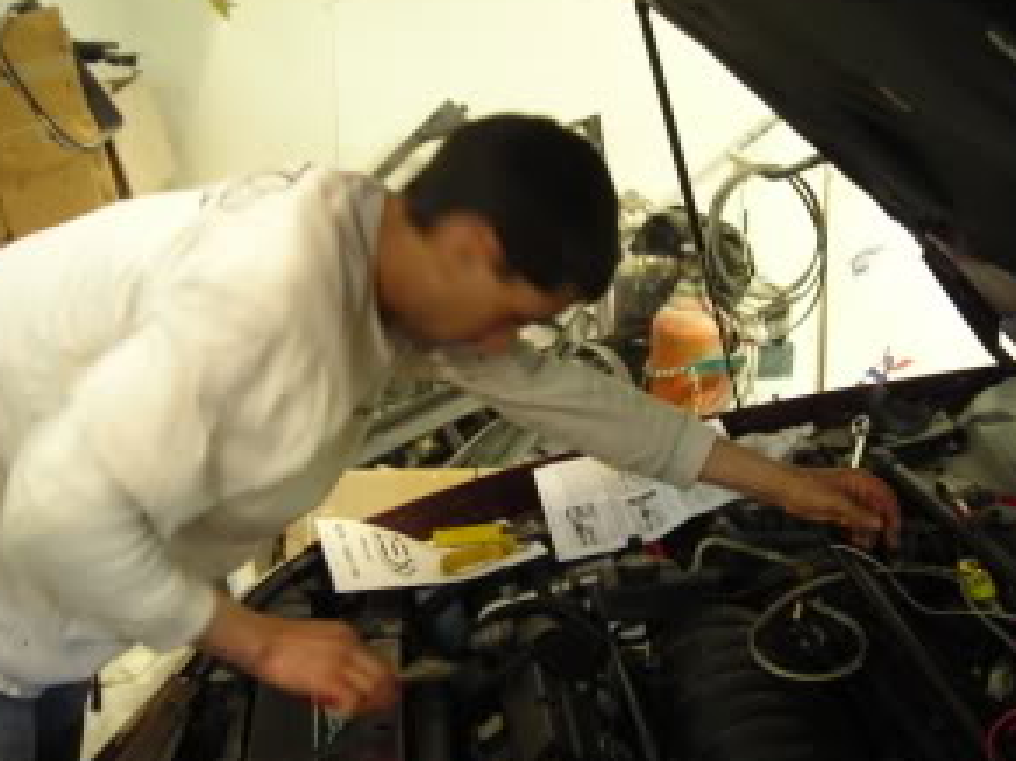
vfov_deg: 31.5
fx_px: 1350
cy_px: 380
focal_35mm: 46
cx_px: 562
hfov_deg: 41.2
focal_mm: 6.3
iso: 81
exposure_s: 1/3.9
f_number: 3.2
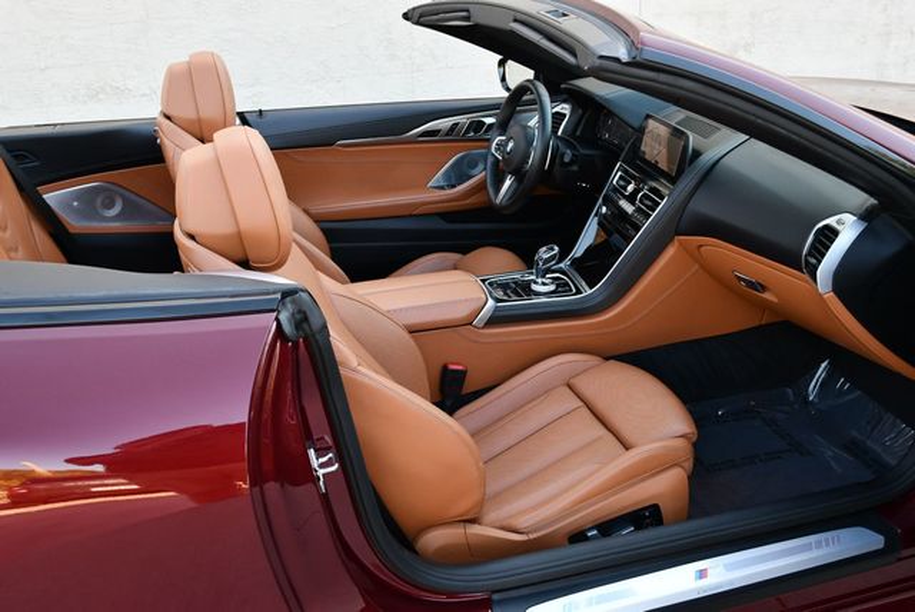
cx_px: 458
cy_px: 306
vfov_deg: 36.9
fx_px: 916
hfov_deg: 53.1
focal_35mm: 36
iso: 400
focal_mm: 18
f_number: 3.5
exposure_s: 1/250
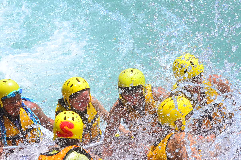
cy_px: 131
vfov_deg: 2.3
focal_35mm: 596
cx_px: 10
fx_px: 3982
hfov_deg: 3.5
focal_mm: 195
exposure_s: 1/800
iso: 800
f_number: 14
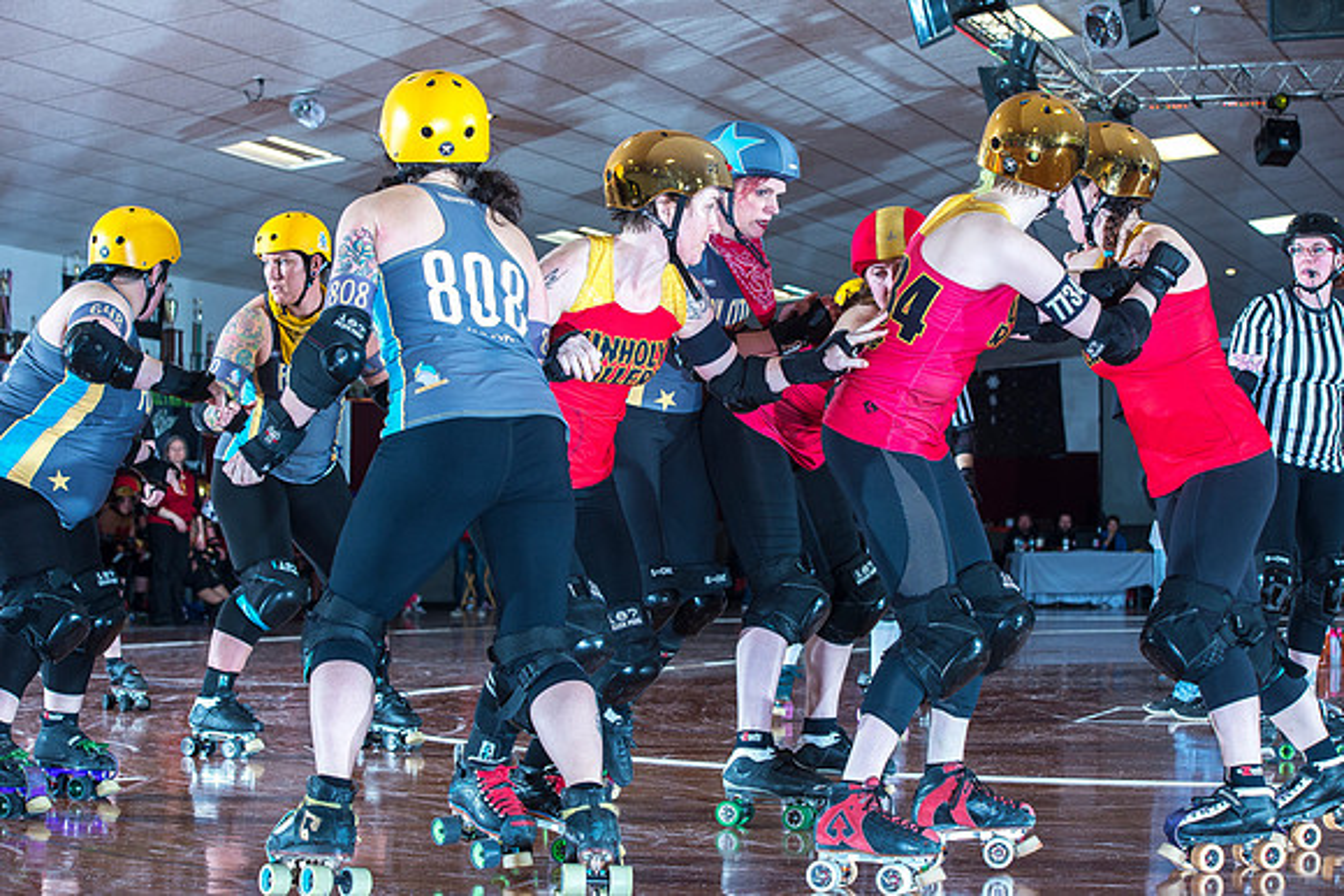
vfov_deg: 19.5
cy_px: 448
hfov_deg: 28.8
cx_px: 672
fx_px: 2614
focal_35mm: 70
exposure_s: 1/160
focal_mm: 70
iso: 800
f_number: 7.1
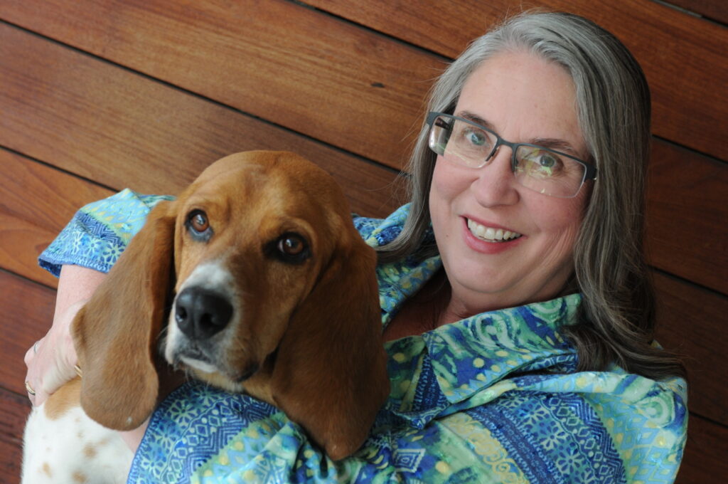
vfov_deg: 23.7
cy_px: 242
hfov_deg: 35.1
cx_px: 364
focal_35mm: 57
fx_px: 1151
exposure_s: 1/125
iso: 400
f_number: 4.5
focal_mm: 38
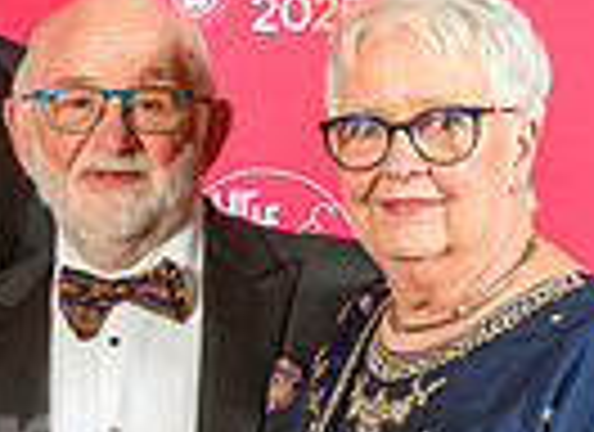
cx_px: -401
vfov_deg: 7.7
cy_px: 442
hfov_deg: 10.2
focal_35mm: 187
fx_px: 3174
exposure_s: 1/160
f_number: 7.1
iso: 250
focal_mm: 35
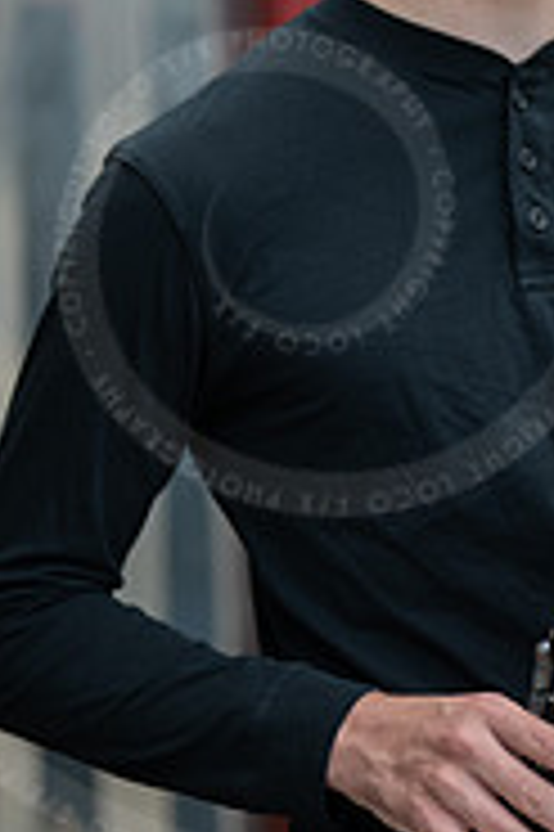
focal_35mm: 207
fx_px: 4787
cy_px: 324
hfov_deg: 6.6
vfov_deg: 9.9
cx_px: 347
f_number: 1.2
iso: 250
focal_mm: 85
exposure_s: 1/320
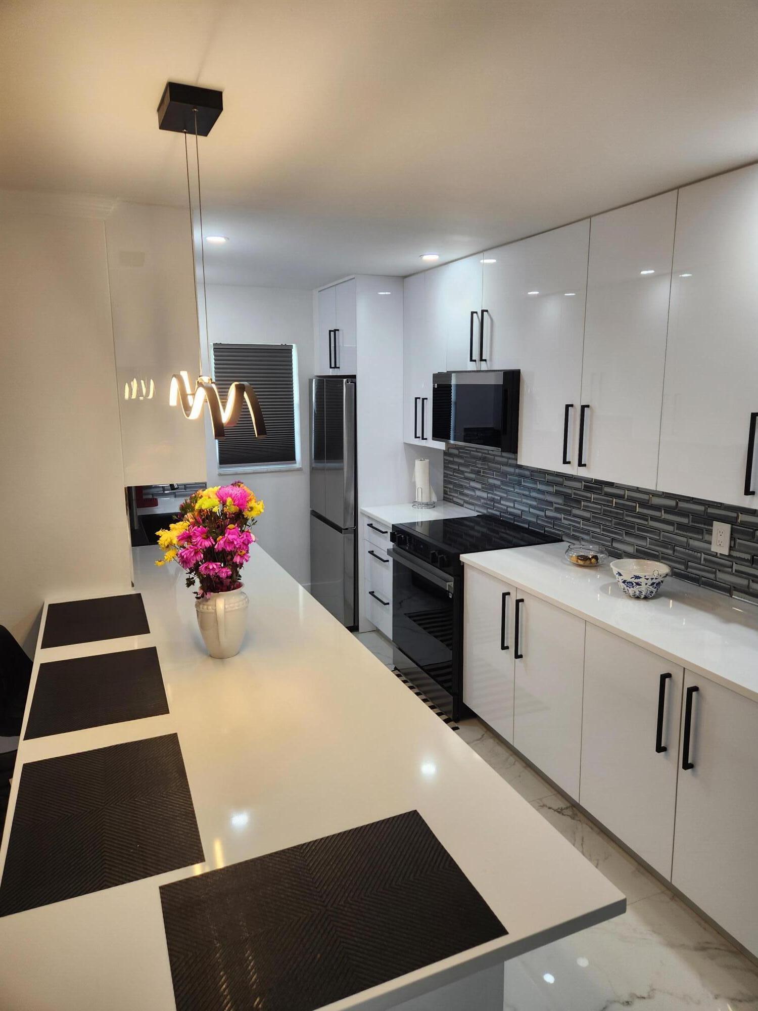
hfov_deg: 58.9
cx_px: 379
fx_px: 672
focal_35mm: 23
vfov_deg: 73.9
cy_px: 506
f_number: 1.8
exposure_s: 1/120
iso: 80
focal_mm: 5.4
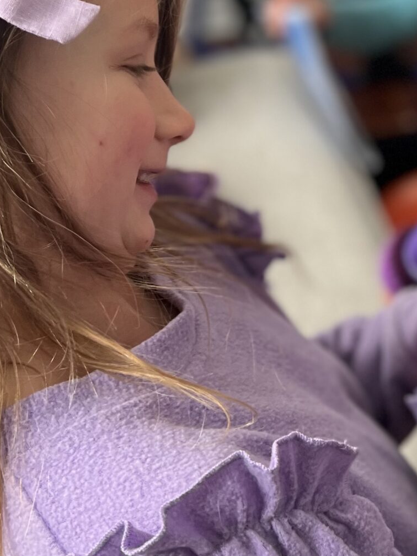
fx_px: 1060
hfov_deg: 21.3
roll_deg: +3.6
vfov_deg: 29.2
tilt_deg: -30.0
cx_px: 437
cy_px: 184
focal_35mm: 66
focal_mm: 5.7
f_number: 1.5
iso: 80
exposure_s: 1/60
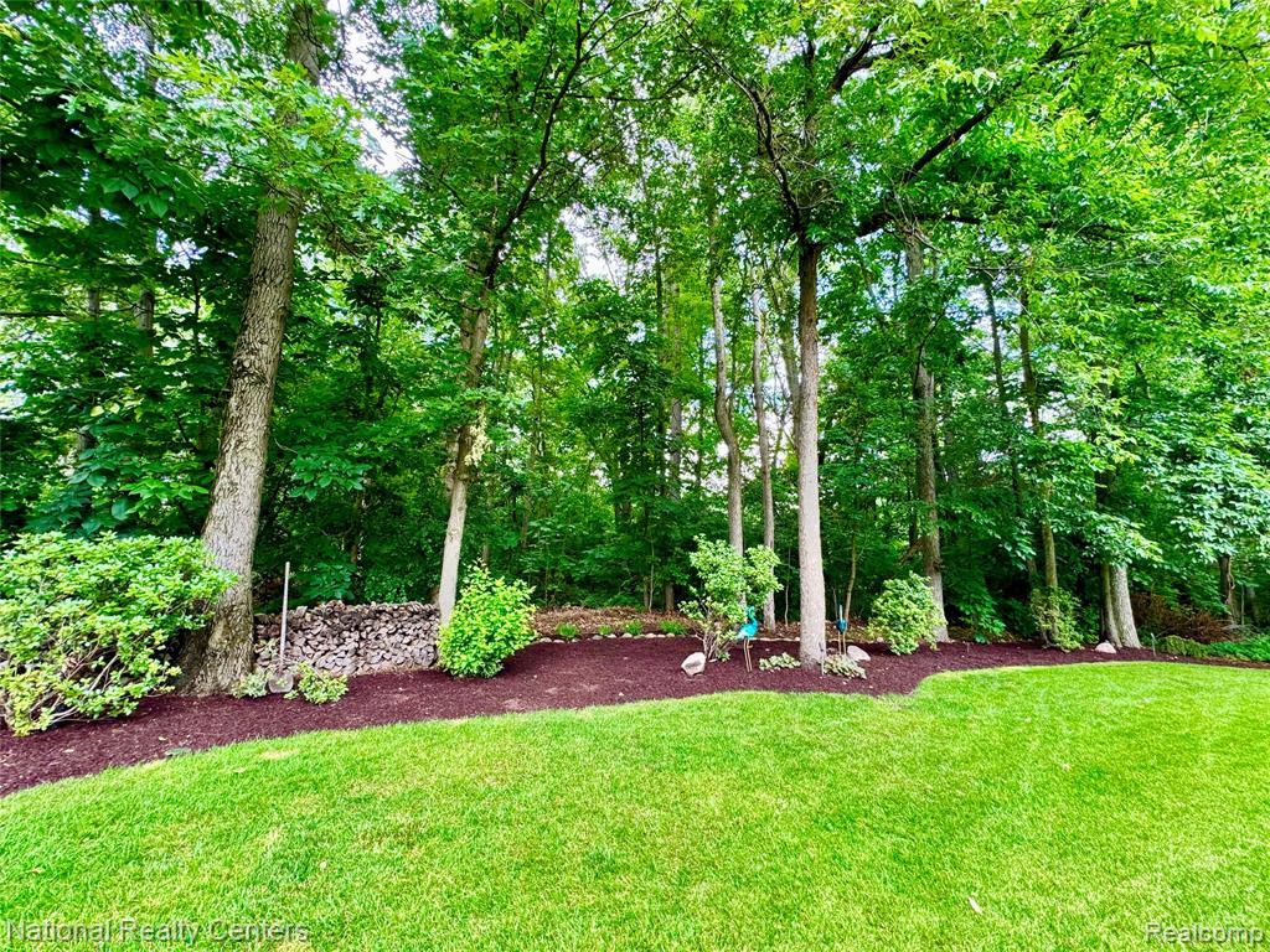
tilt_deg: +9.3
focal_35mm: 14
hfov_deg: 102.1
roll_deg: -2.2
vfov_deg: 85.7
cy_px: 476
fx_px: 514
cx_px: 635
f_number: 2.2
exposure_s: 1/99
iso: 100
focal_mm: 2.22
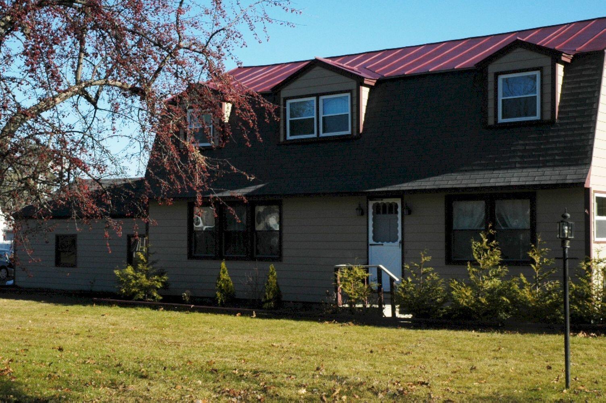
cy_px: 202
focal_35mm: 57
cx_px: 303
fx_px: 959
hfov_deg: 35.1
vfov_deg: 23.7
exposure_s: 1/250
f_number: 16
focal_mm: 38
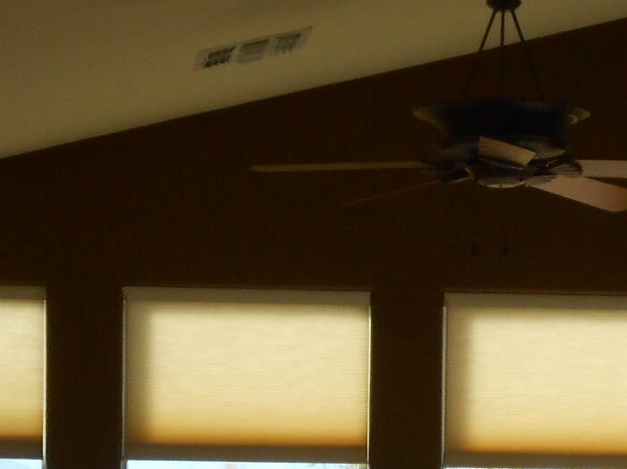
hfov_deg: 12.5
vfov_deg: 9.1
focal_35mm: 158
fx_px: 2860
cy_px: 718
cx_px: 372
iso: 200
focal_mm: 8.8
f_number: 4.8
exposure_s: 1/250
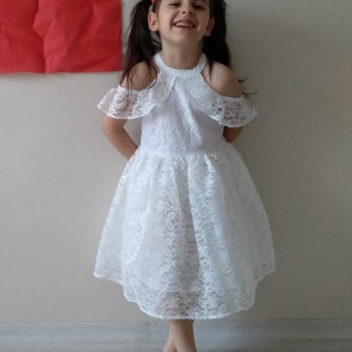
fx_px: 414
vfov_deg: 45.7
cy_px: 132
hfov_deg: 45.2
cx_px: 111
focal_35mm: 36
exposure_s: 1/25
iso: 800
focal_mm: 3.81
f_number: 2.2
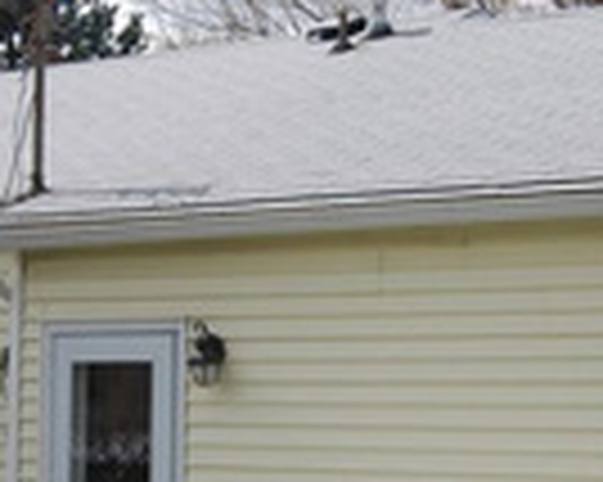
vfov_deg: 12.7
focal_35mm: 121
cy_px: 356
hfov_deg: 15.9
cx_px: 198
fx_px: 2158
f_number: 4
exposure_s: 1/1000
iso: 110
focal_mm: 18
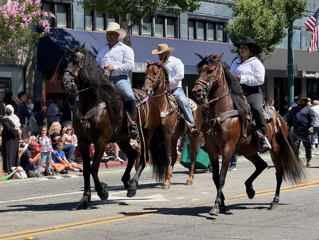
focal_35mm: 120
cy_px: 120
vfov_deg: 12.3
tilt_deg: -0.9
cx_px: 160
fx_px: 1106
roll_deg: +0.5
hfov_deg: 16.4
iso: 64
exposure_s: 1/938
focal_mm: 15.66
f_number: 2.8
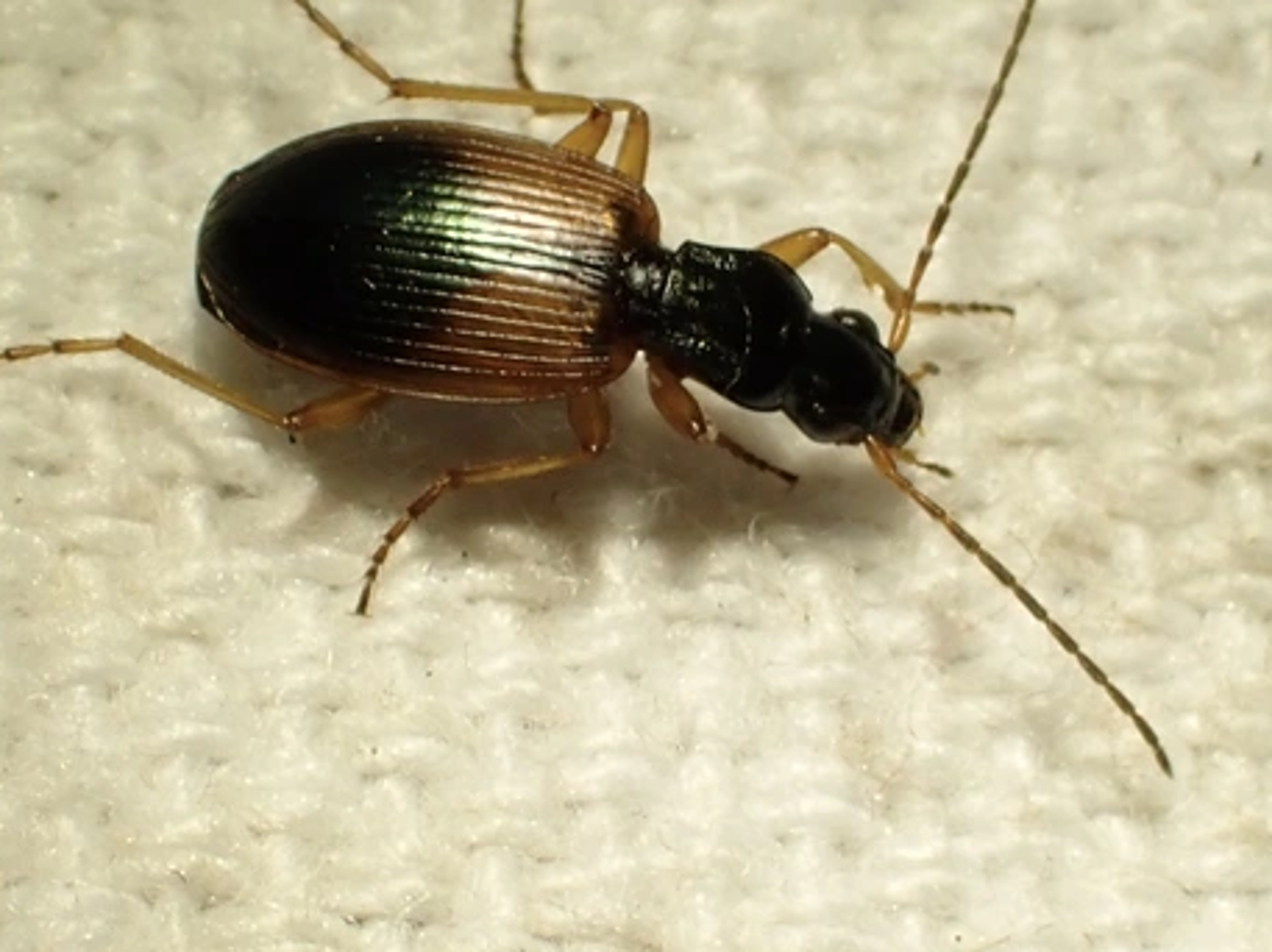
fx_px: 5140
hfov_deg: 14.1
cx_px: 562
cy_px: 310
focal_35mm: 140
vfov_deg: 10.6
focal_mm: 18
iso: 200
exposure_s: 1/400
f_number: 6.3
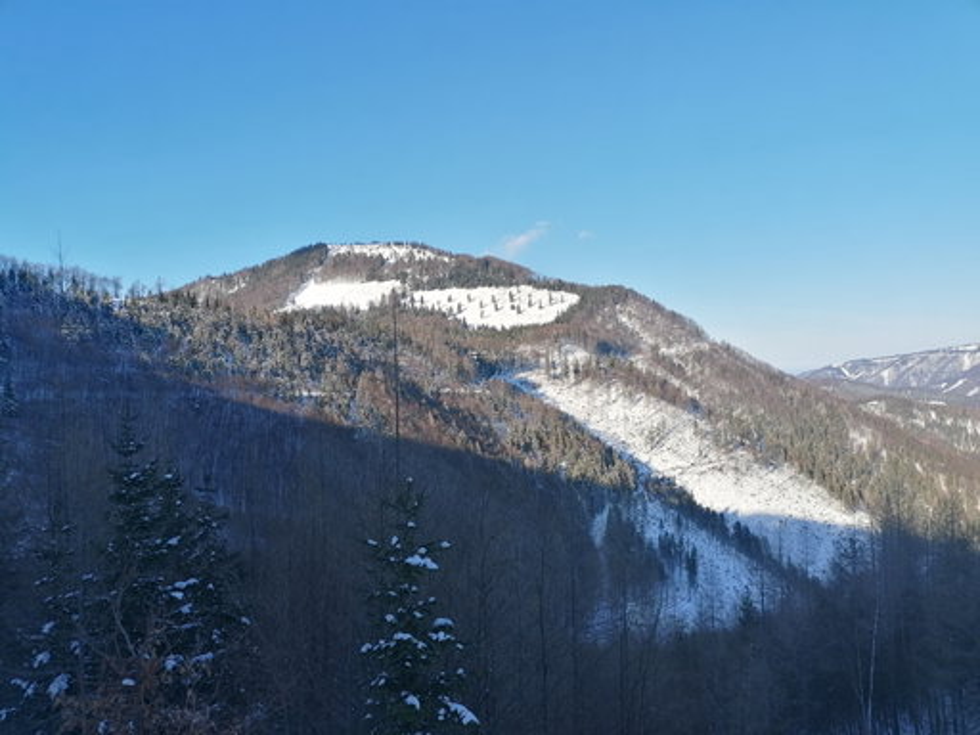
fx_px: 764
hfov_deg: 65.3
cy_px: 368
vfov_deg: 51.4
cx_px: 490
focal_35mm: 27
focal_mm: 4.75
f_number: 1.8
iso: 50
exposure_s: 1/1695
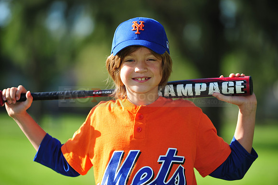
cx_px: 139
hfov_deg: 10.3
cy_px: 92
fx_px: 1544
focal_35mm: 200
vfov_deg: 6.9
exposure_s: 1/800
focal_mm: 200
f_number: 4
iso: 200
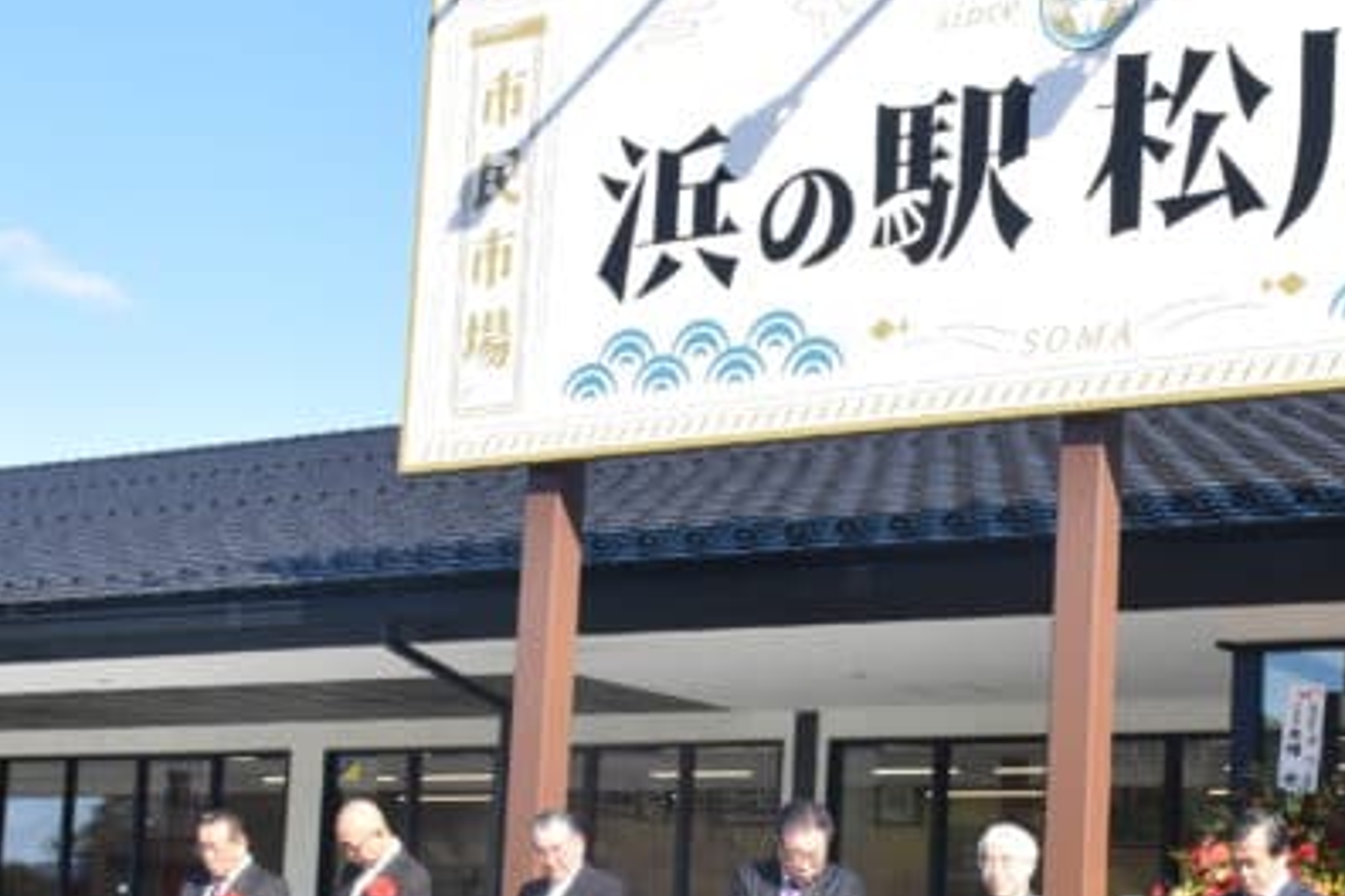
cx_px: 1029
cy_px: 787
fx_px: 2502
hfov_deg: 29.6
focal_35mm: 67
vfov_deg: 20.0
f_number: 11
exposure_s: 1/500
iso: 640
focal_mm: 23
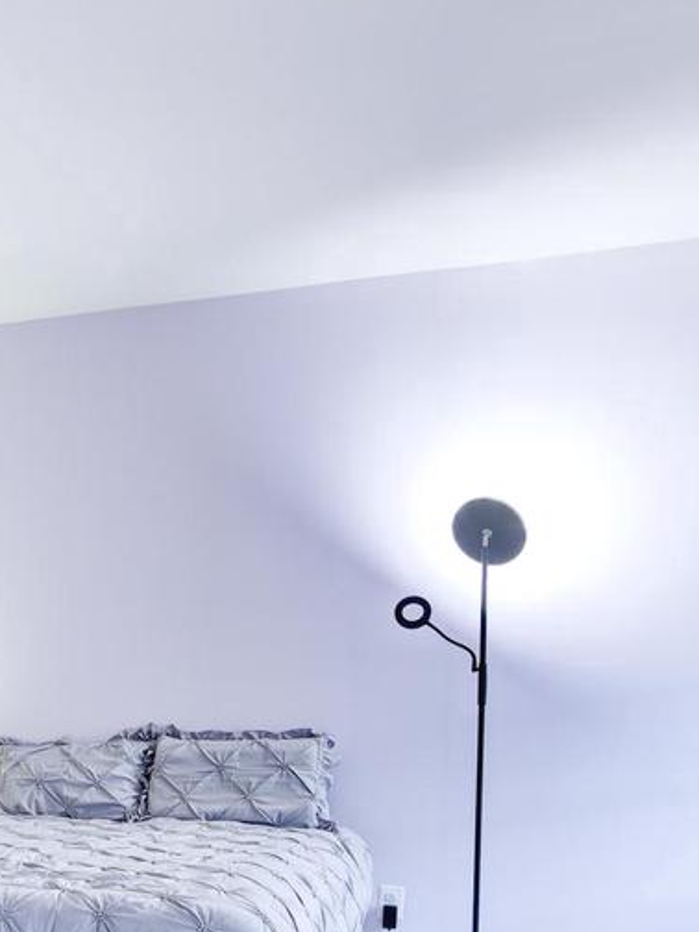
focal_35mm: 44
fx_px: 1185
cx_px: -41
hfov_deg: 30.0
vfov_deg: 41.1
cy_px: 748
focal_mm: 16
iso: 400
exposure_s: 1/50
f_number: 5.6
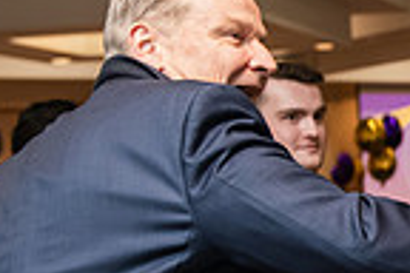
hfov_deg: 11.6
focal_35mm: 163
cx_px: 767
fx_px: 1856
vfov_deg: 8.4
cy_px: 180
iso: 1600
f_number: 3.5
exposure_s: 1/200
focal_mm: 38
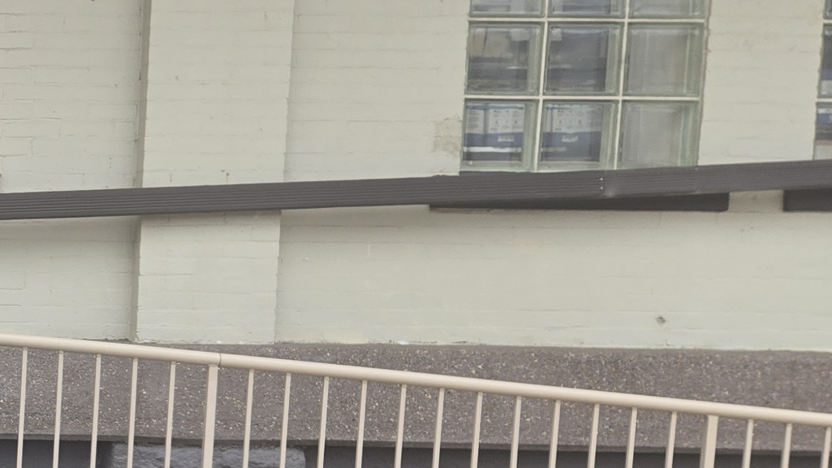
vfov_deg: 16.0
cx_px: -394
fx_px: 1655
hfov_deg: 23.1
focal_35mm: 75
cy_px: 393
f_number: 1.8
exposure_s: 1/180
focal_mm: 5.4
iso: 32
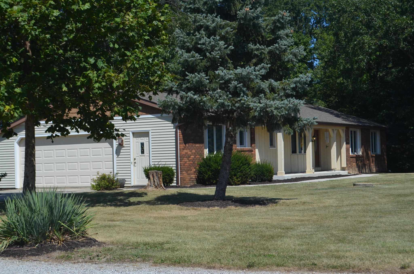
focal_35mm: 69
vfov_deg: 19.6
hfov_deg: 29.3
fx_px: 792
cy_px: 137
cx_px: 207
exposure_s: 1/1600
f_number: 7.1
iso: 400
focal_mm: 46
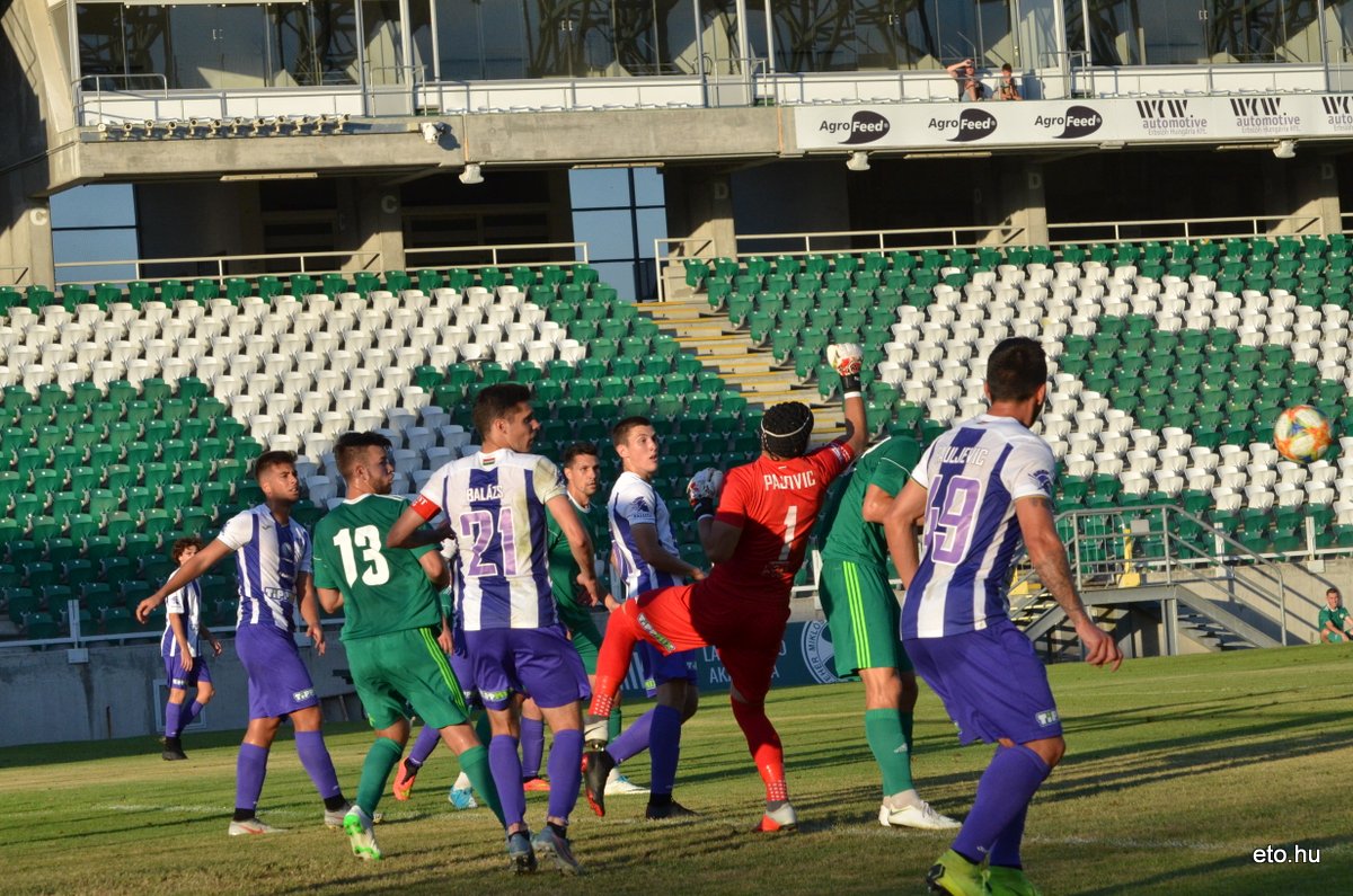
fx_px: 4782
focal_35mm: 128
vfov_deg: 10.7
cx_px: 676
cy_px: 448
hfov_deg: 16.1
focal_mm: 85
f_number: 10
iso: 1000
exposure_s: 1/1600
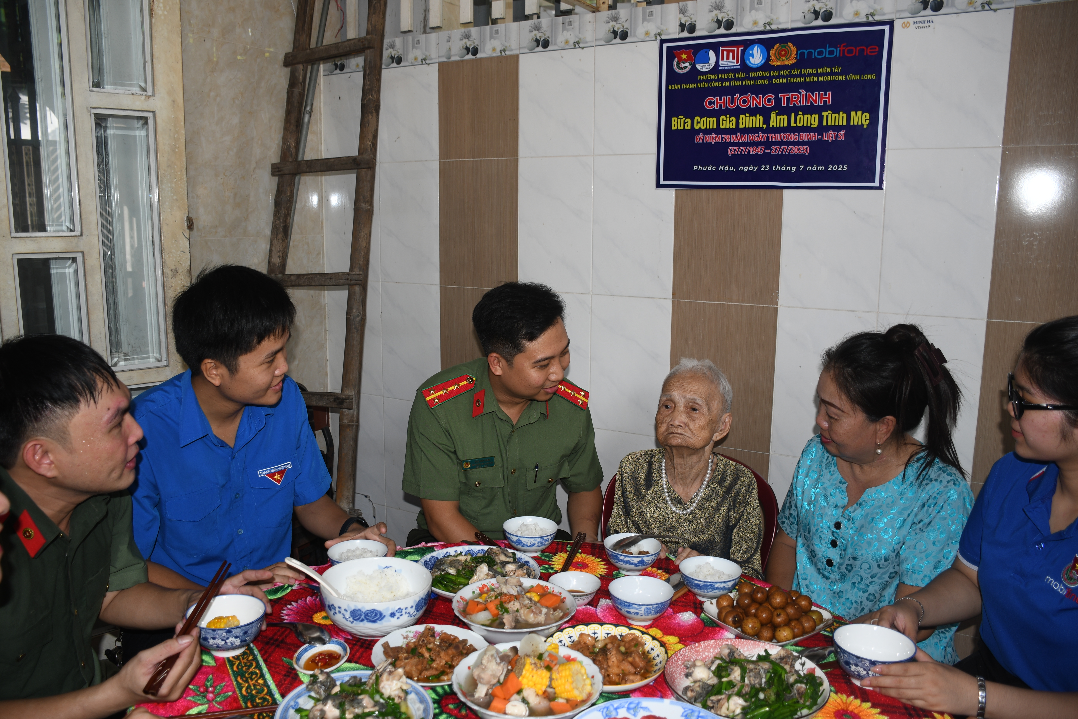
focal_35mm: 27
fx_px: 808
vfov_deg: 47.9
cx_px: 539
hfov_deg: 67.4
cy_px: 360
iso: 100
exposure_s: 1/60
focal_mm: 18
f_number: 3.5
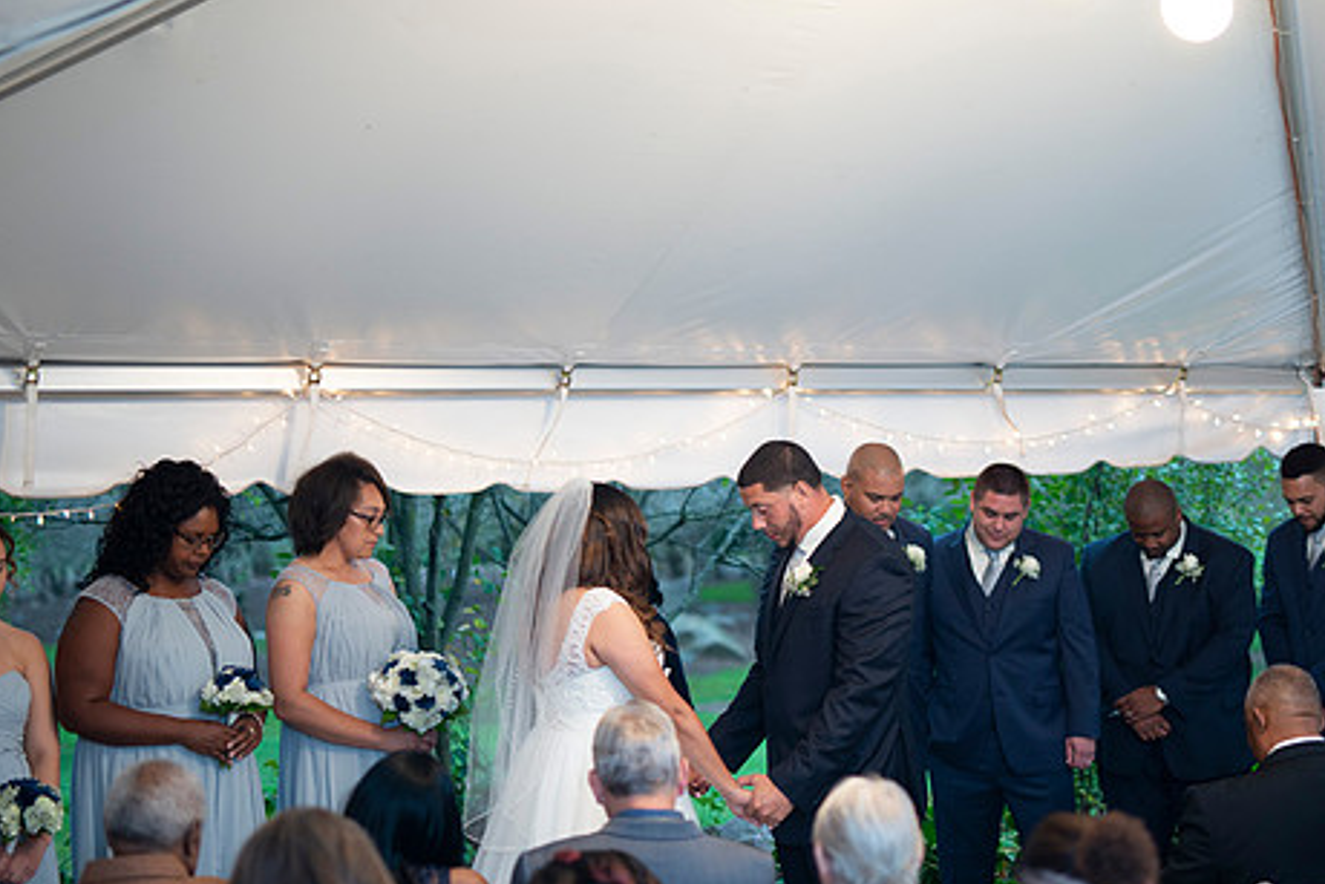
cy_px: 413
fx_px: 2319
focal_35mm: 63
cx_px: 732
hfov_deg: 31.9
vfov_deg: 21.6
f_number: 1.4
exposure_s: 1/125
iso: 400
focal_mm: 50
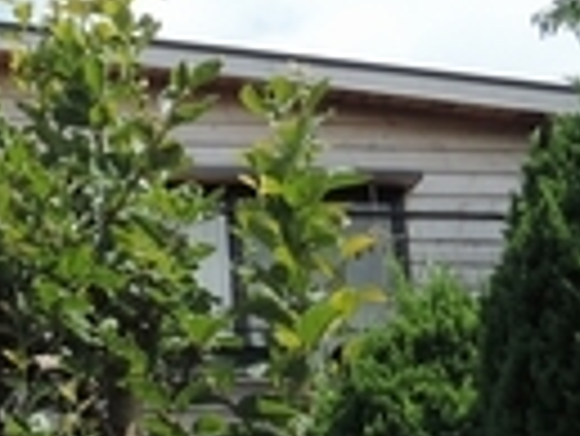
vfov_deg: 9.5
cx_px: -409
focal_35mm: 157
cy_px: 126
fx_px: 2633
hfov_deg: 11.8
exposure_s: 1/100
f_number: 3.7
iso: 80
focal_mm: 9.6
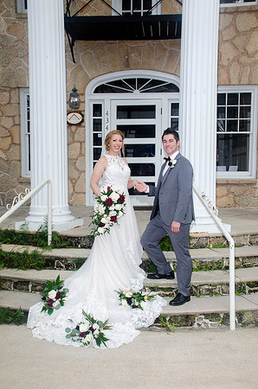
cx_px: 129
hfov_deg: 34.1
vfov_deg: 49.6
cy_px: 194
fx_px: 421
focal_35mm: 39
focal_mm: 26
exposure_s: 1/250
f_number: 7.1
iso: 100
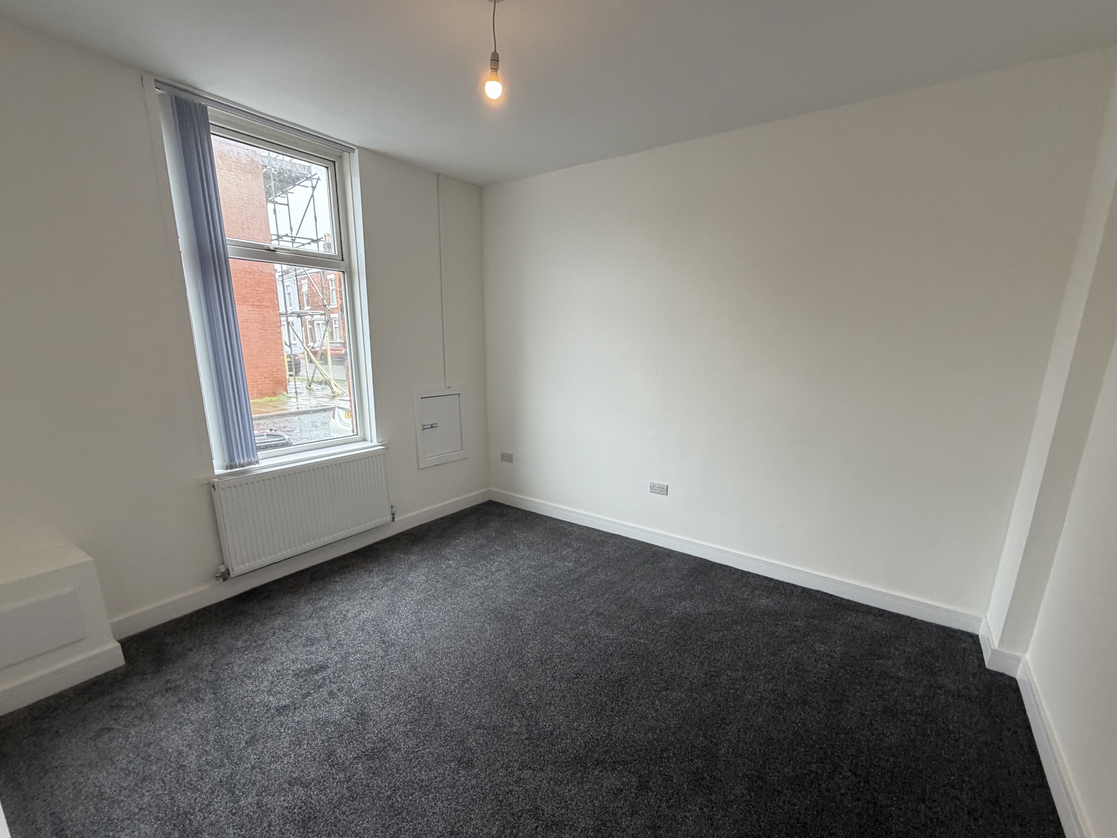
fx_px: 516
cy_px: 469
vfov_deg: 77.8
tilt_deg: -14.4
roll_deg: -0.1
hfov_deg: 94.5
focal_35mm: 16
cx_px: 551
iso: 250
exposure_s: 1/121
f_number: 2.2
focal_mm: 2.22
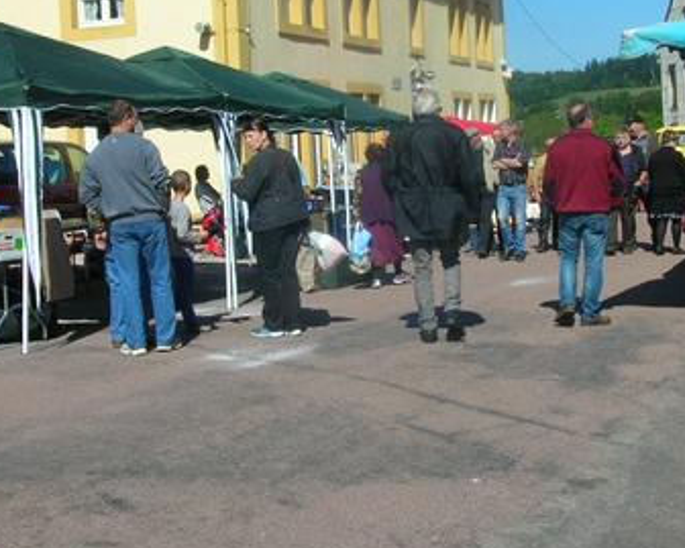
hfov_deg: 29.0
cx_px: 428
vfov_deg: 23.4
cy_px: 185
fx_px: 1318
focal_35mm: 65
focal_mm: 5.8
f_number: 5.6
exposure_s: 1/378
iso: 50
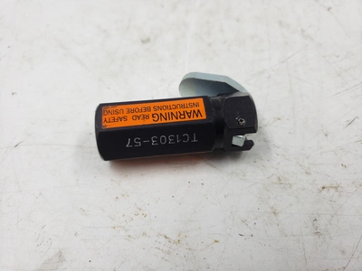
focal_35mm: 26
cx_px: 181
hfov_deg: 67.3
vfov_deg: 53.1
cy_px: 136
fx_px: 272
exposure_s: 1/391
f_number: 1.5
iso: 50
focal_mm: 4.3
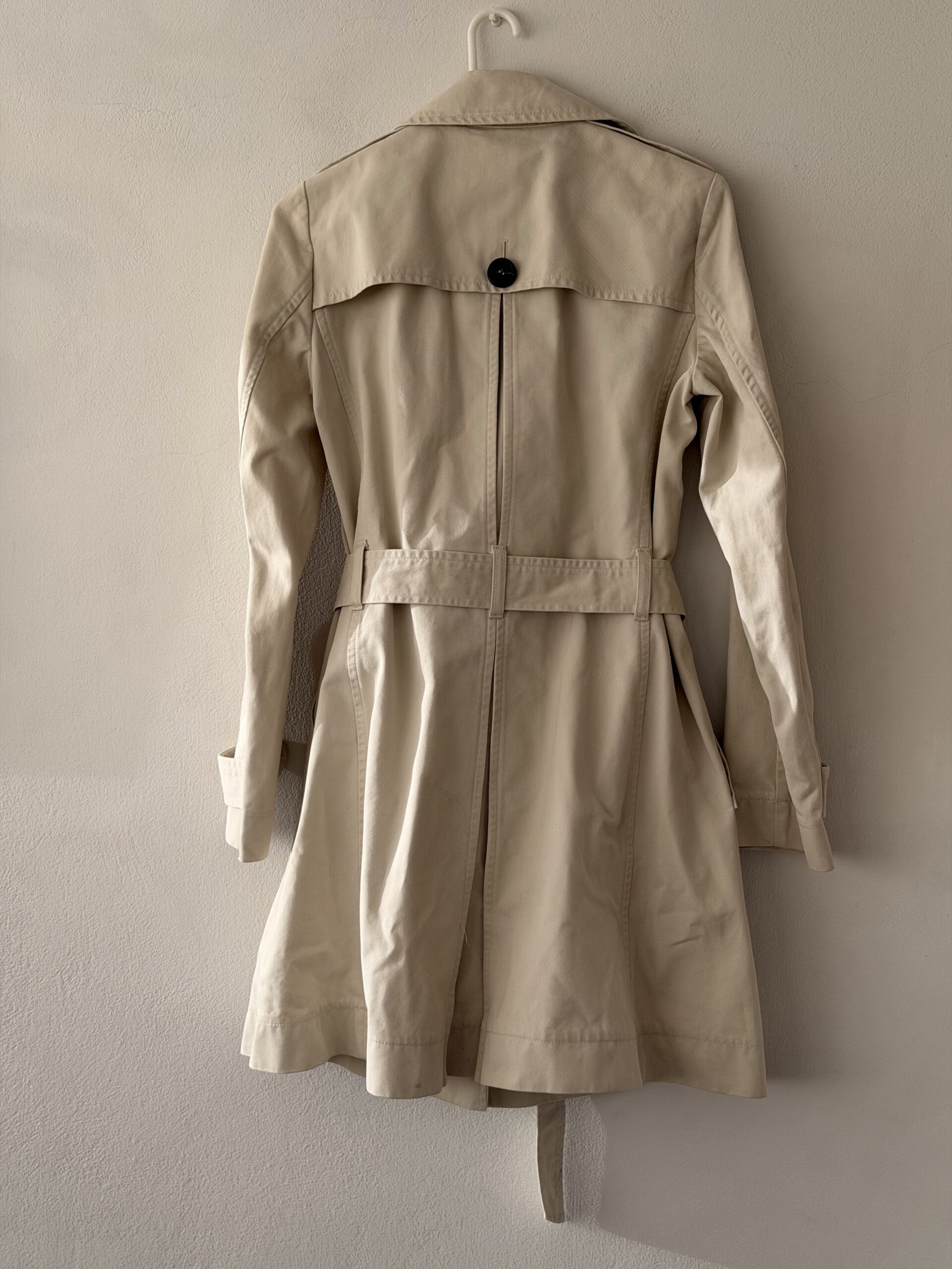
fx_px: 1760
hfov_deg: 30.3
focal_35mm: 48
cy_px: 634
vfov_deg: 39.7
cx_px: 476
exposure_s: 1/390
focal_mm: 6.76
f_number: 1.78
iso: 64
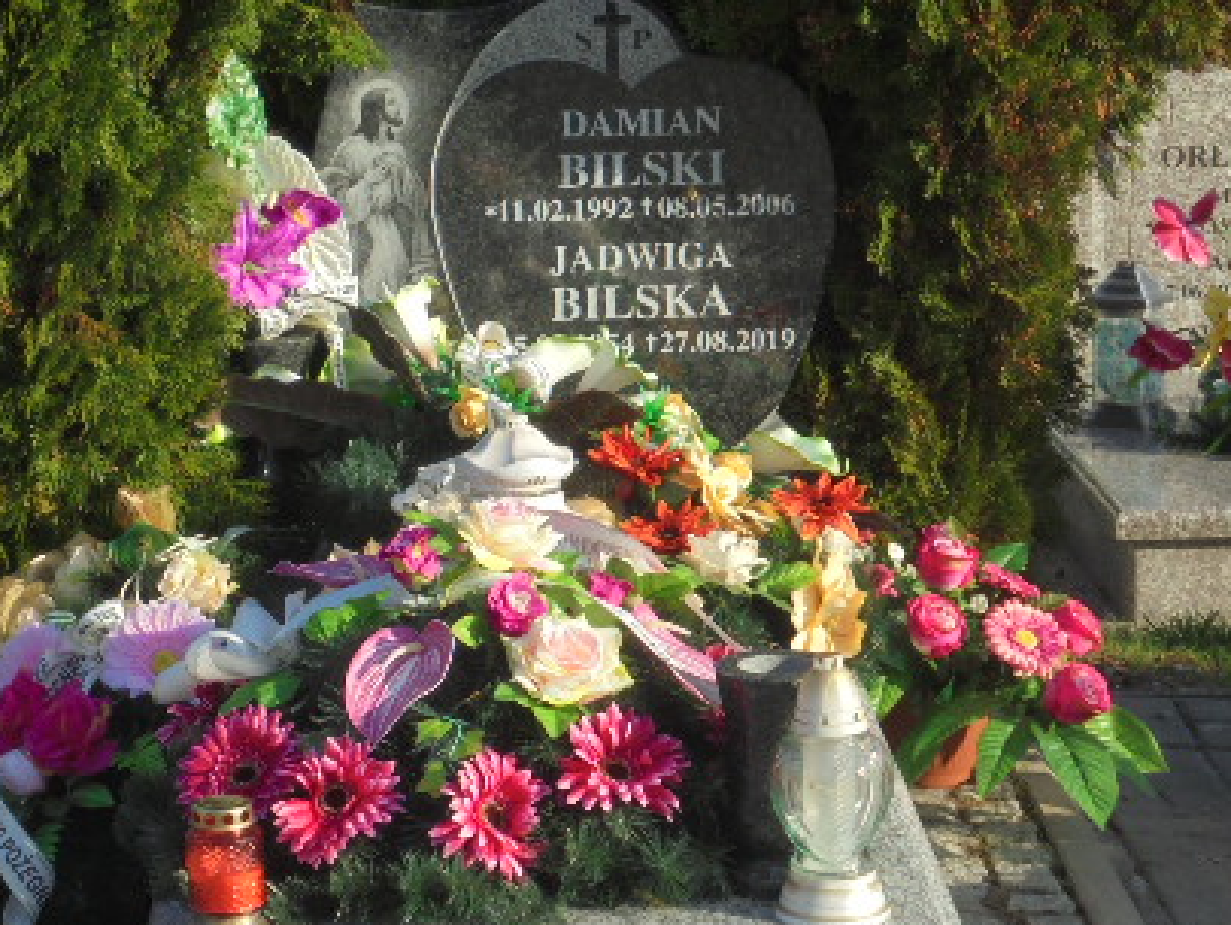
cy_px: 534
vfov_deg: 12.9
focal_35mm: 115
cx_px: 470
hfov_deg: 17.1
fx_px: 4092
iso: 100
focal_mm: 13.1
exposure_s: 1/320
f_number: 6.1
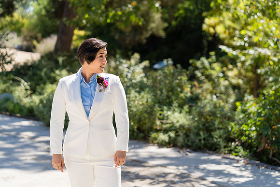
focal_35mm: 85
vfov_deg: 16.1
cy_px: 94
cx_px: 140
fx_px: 661
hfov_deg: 23.9
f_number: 2.8
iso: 100
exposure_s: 1/640
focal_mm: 85
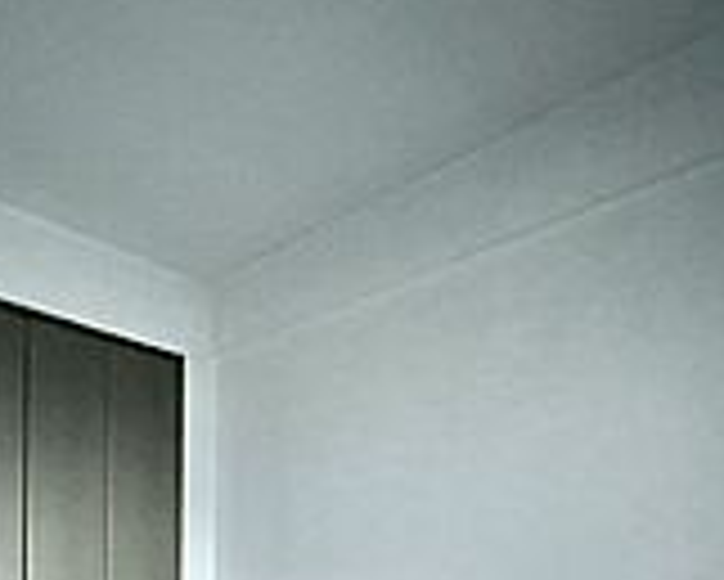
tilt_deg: -0.7
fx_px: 815
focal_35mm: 38
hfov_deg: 47.4
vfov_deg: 33.6
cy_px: 652
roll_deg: +0.0
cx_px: 261
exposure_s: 1/25
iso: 1000
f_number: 2.2
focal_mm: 2.22
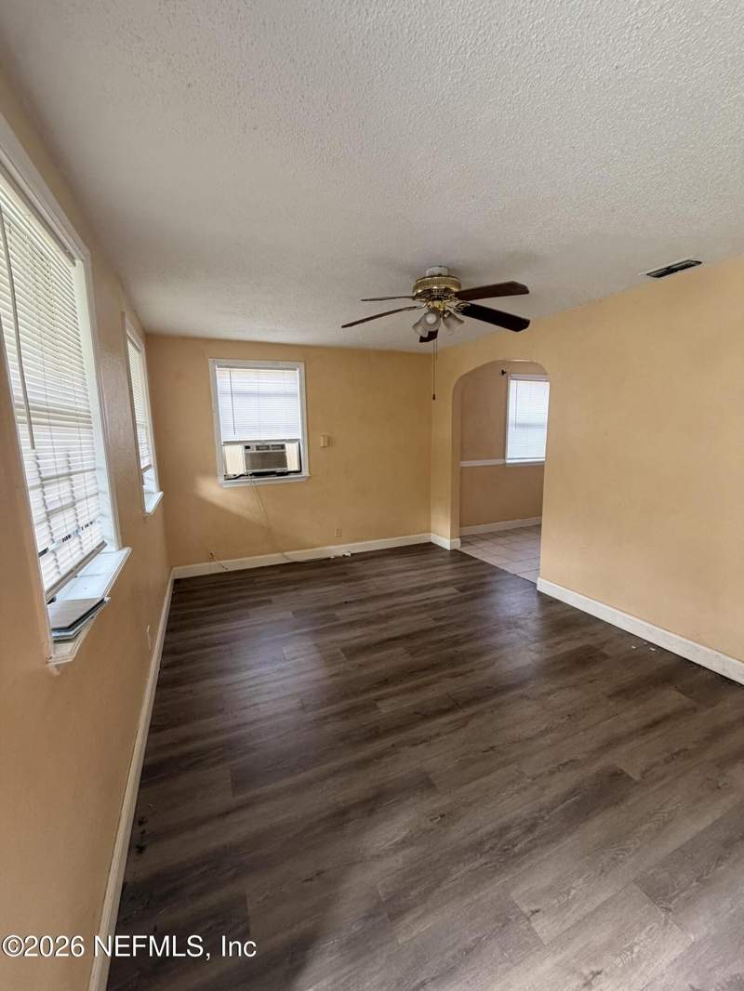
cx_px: 372
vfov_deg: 102.1
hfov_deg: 85.7
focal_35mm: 14
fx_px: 401
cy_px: 496
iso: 320
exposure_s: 1/76
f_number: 2.2
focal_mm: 2.22
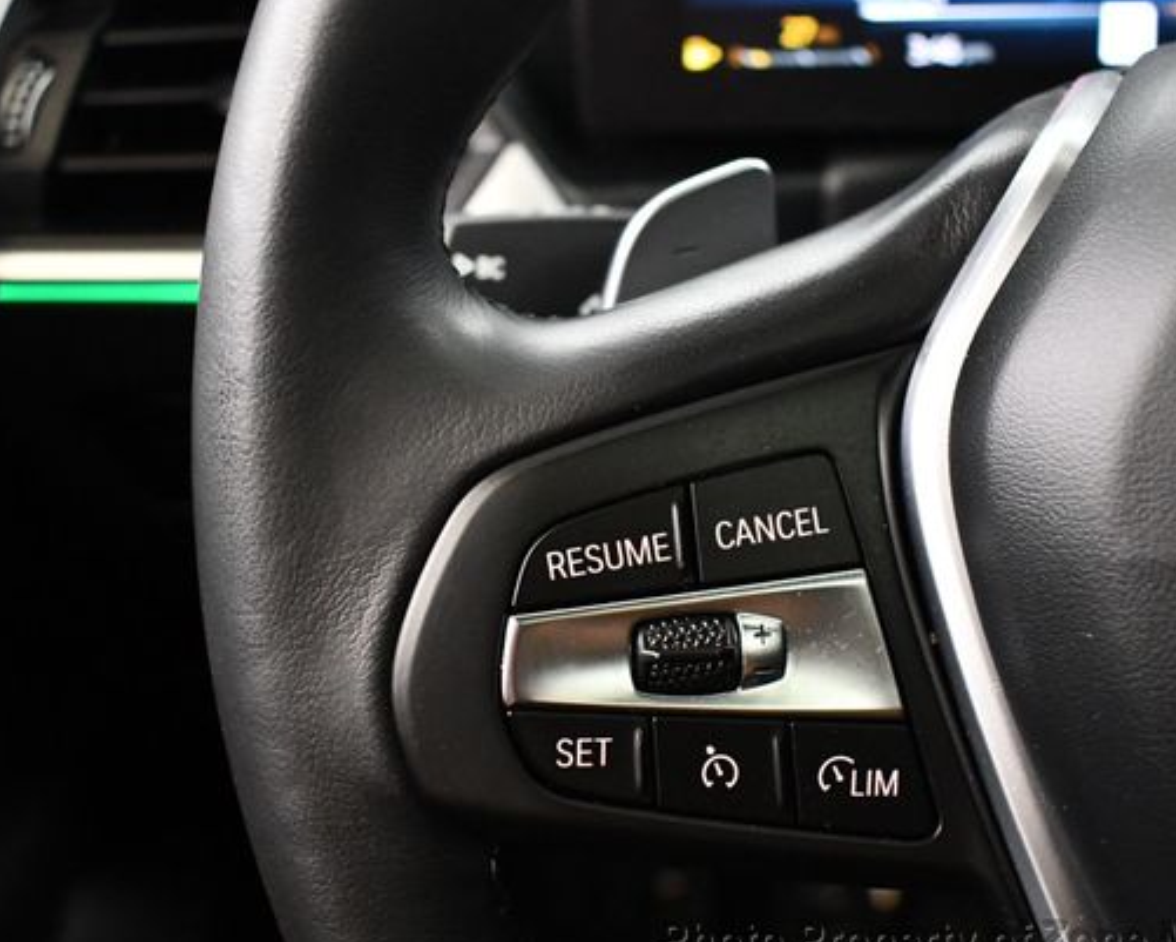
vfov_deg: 31.5
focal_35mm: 48
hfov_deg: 38.8
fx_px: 1671
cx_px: 631
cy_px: 482
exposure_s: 1/60
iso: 3200
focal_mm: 20
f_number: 3.8
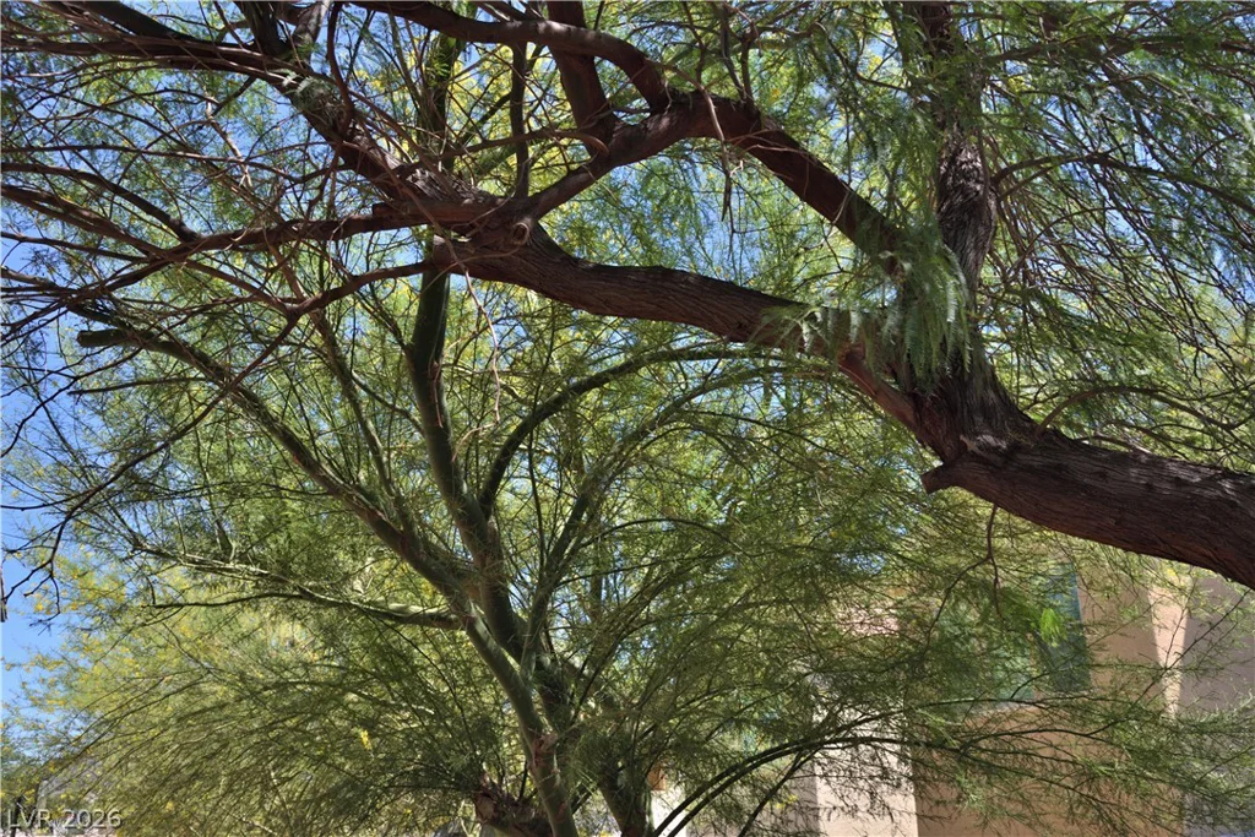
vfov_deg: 41.1
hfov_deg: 58.7
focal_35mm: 32
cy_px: 418
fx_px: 1116
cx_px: 628
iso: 100
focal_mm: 32
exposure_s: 1/200
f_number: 8
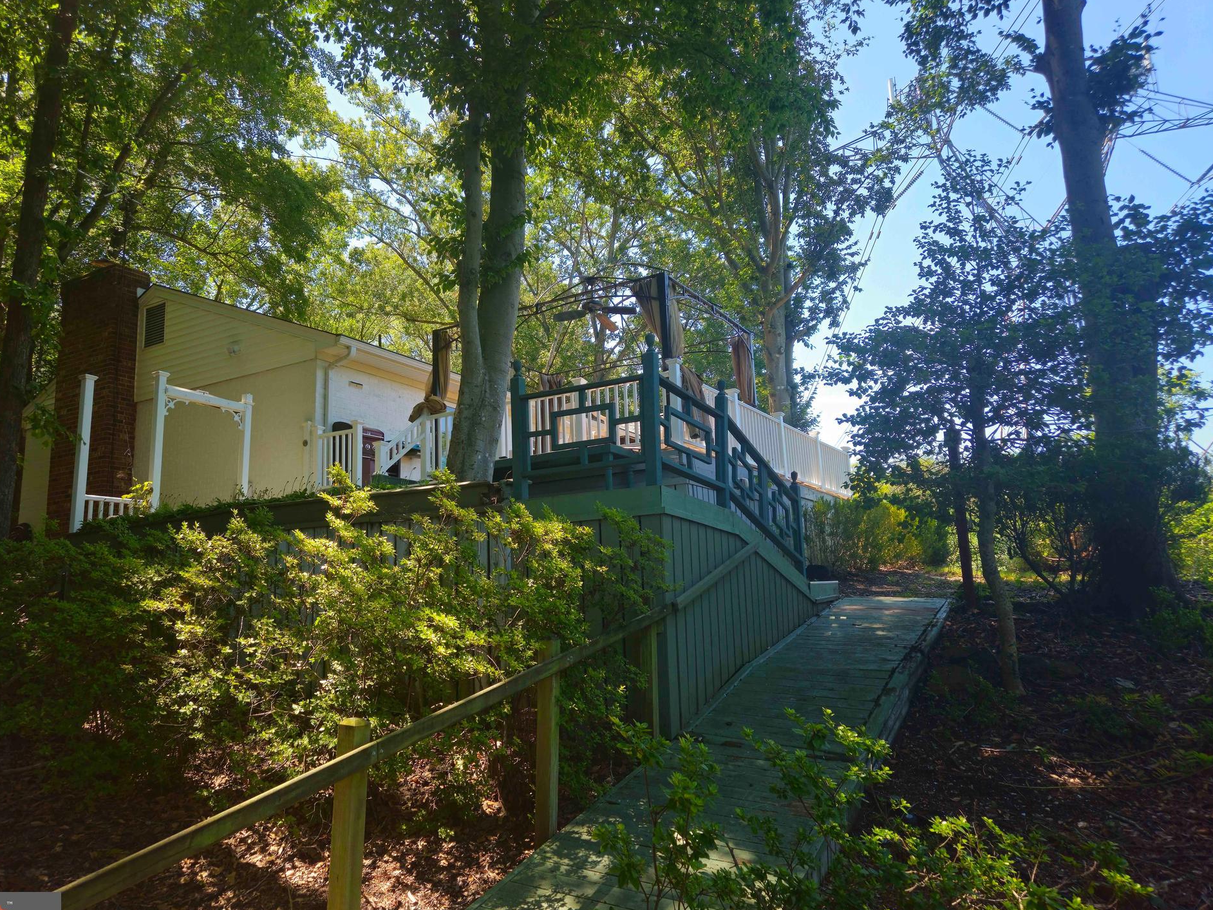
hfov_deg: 69.3
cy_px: 450
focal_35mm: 25
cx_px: 559
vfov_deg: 54.9
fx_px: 876
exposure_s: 1/310
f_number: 1.8
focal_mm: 5.4
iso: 25
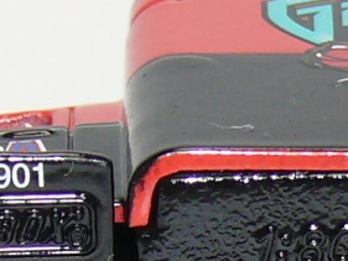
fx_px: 5330
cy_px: 318
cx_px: 128
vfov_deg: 2.8
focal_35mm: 530
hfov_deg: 3.7
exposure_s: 1/30
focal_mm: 12.7
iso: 100
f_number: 4
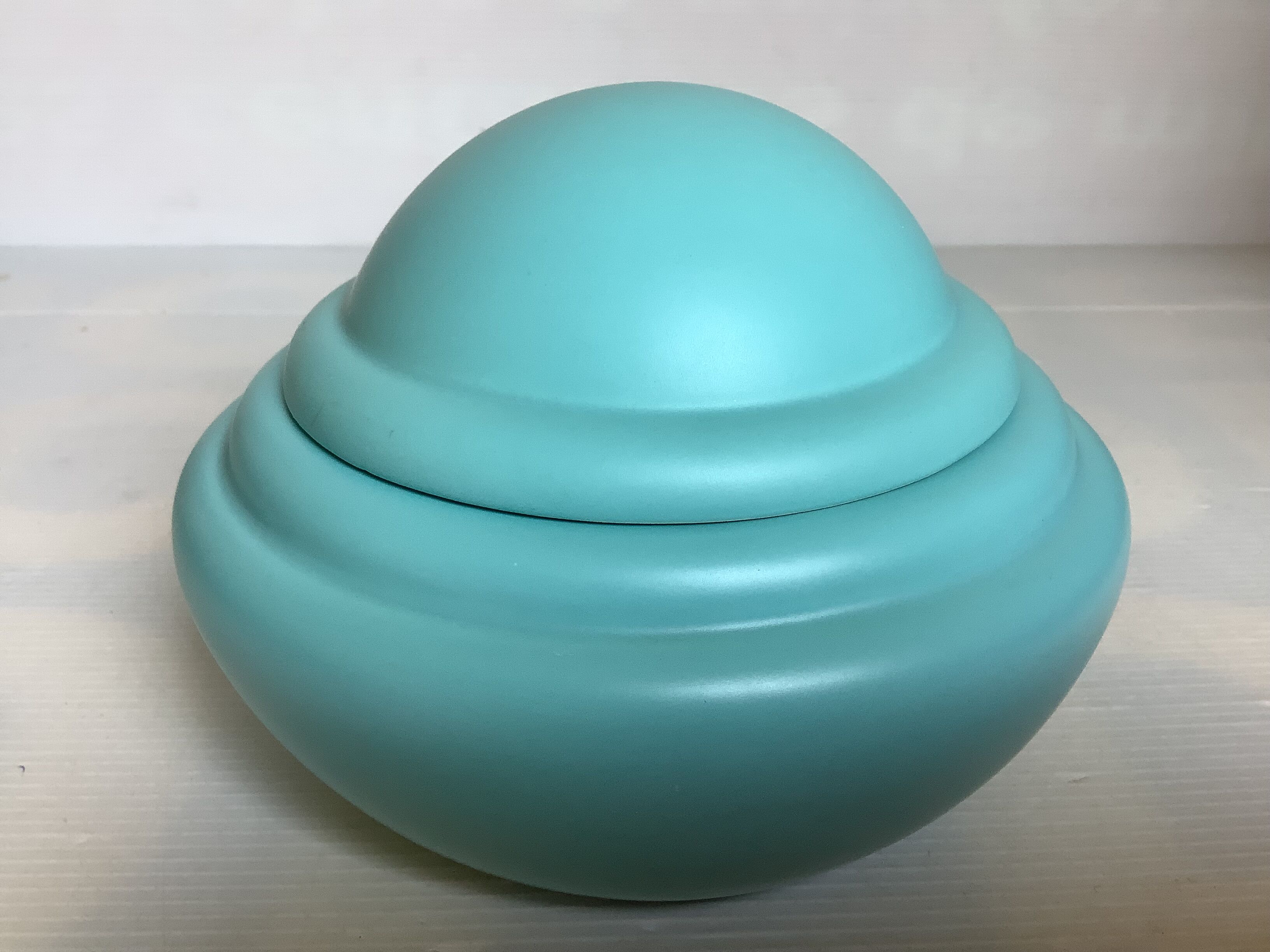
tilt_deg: -23.9
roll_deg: -0.1
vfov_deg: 45.4
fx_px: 1137
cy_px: 476
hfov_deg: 58.4
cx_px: 635
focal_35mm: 31
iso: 50
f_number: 2.4
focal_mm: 3.3
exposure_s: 1/50
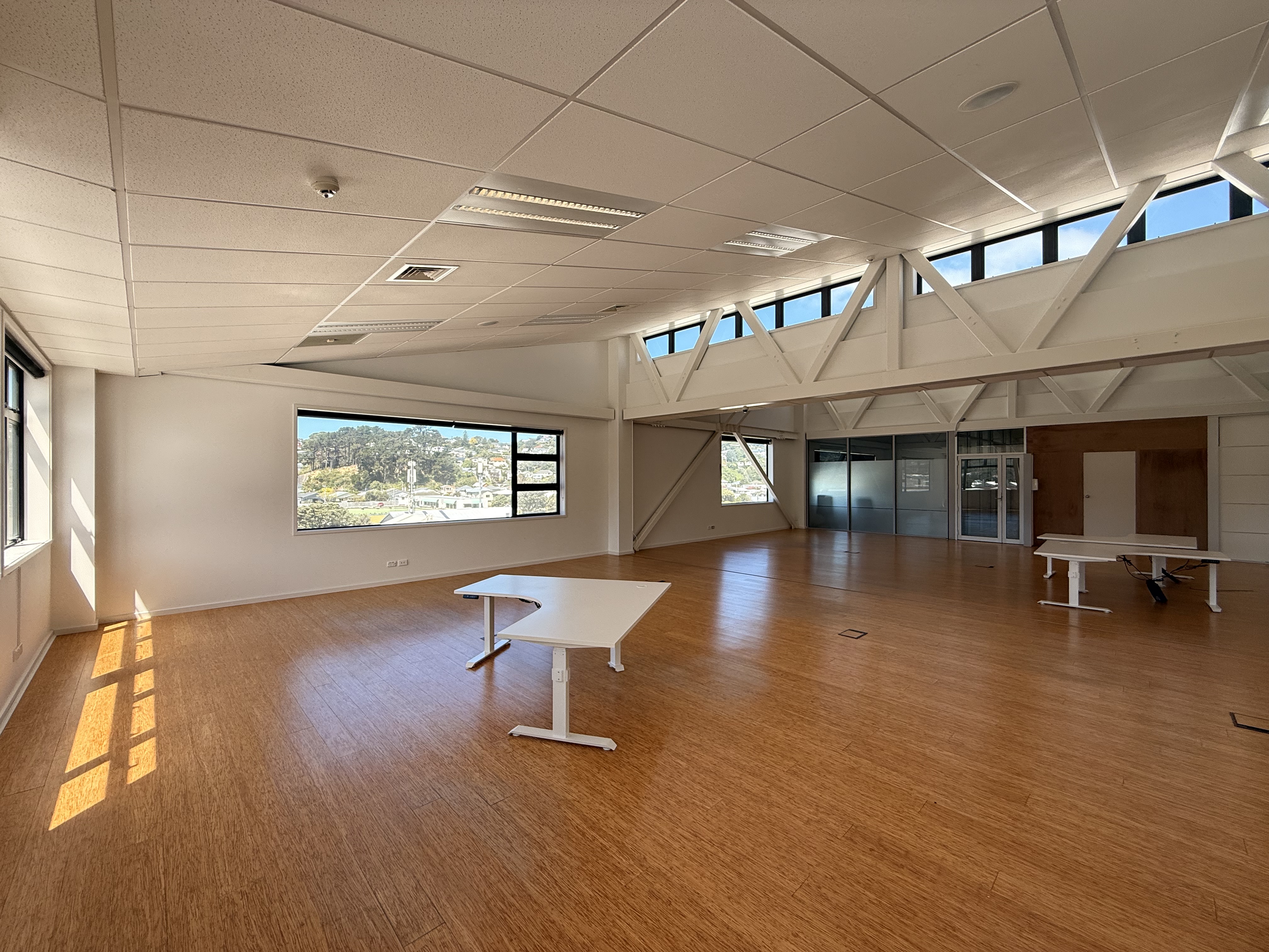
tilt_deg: +1.0
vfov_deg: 85.7
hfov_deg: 102.1
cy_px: 476
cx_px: 634
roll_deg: -0.3
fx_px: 513
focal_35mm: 14
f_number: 2.2
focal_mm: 2.22
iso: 64
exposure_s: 1/494
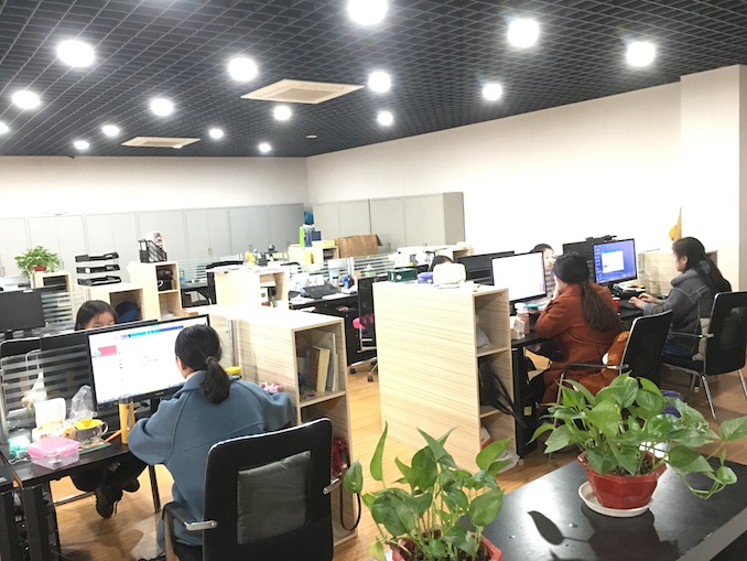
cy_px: 280
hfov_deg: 61.6
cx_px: 374
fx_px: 626
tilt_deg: -6.1
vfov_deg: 48.3
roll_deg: +2.1
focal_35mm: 29
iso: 125
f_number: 2.2
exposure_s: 1/8
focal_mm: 4.15
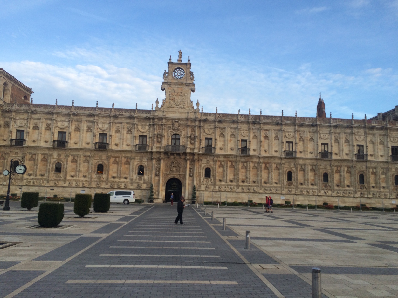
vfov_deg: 48.2
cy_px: 149
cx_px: 199
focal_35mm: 29
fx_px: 333
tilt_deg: +4.8
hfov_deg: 61.7
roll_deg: +0.1
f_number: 2.2
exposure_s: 1/554
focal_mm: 4.15
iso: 32
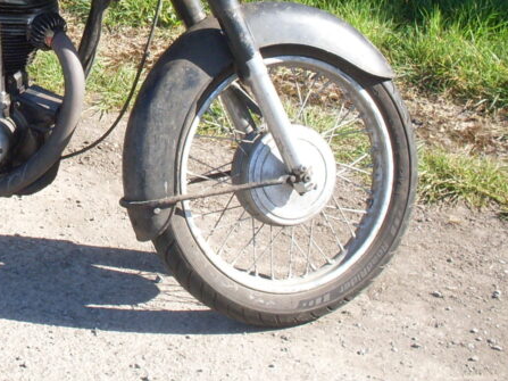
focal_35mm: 87
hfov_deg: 21.8
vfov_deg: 16.7
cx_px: 9
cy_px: 18
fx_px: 1276
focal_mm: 6.3
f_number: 8.4
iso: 80
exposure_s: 1/90
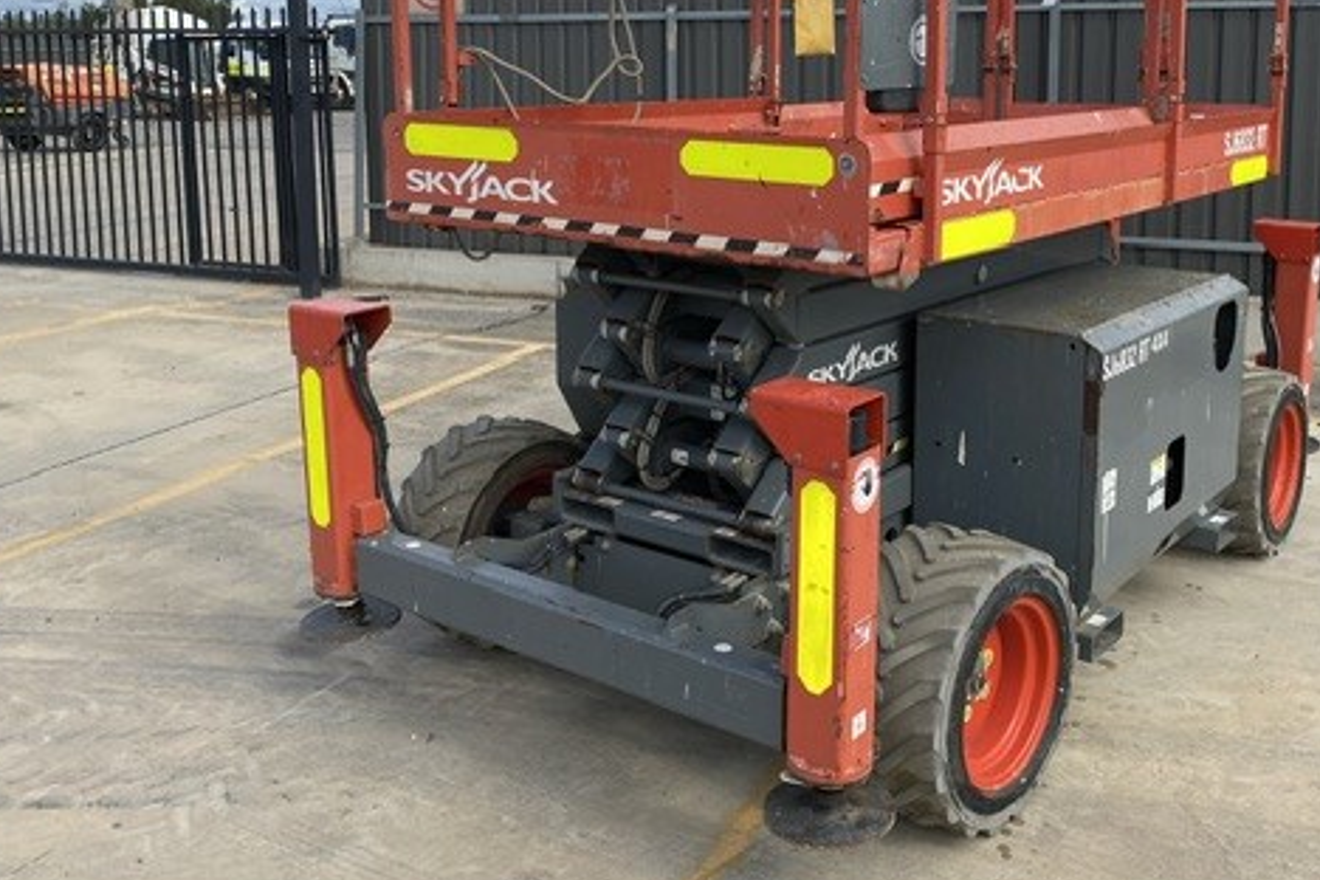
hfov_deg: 51.6
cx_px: 770
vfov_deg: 35.3
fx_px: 1357
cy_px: 245
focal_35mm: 37
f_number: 1.8
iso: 32
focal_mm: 4.25
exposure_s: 1/2358
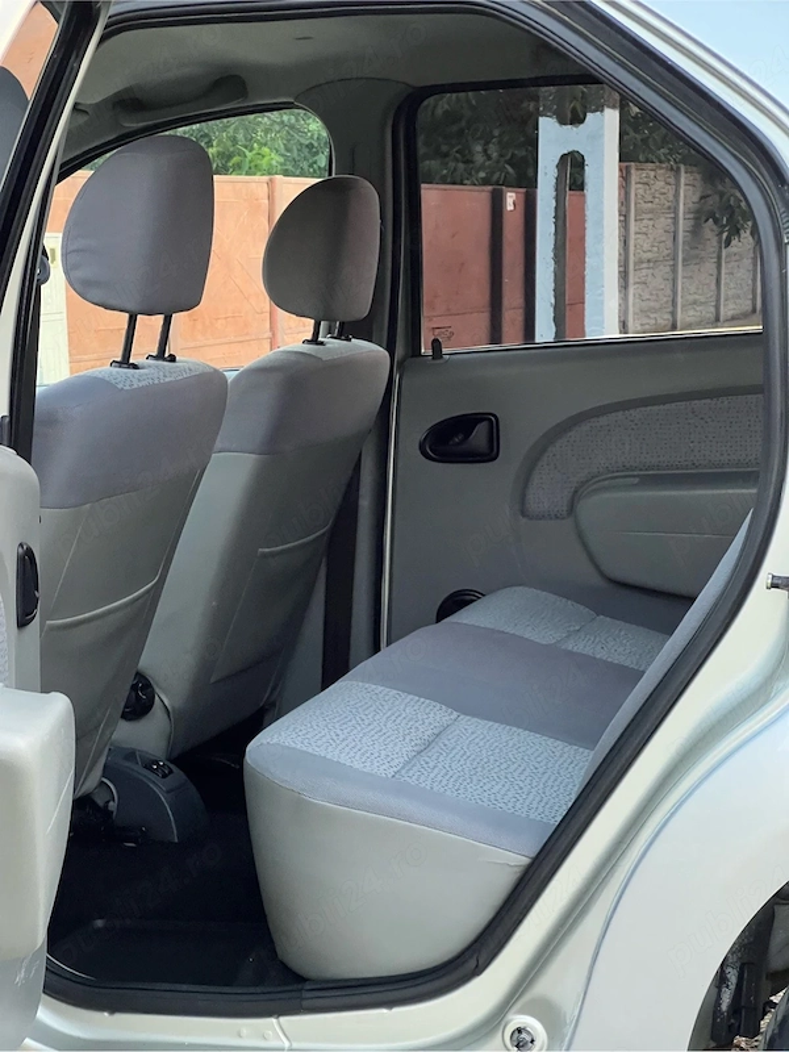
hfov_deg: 19.1
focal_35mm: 77
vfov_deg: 25.3
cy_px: 526
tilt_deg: -3.8
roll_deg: +0.3
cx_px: 394
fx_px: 2340
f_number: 2.8
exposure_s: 1/61
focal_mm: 9
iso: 250
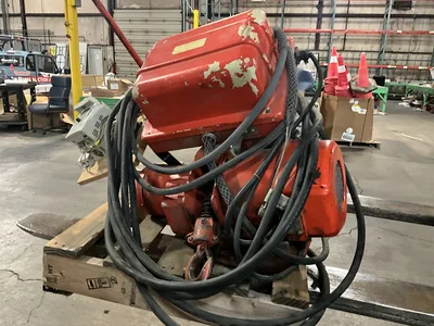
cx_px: 217
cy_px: 163
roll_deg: -1.8
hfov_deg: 61.7
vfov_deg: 48.2
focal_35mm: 29
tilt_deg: -15.6
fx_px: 364
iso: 500
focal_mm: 3
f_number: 1.8
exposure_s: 1/30
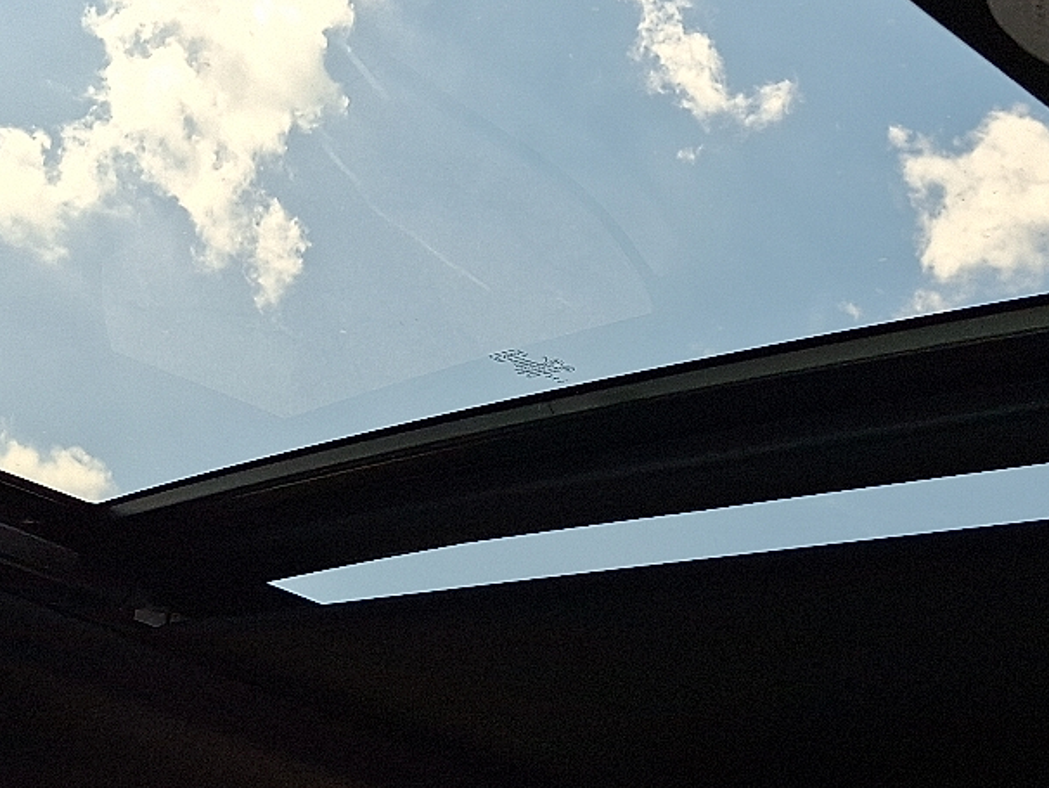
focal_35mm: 66
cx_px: 524
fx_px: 2001
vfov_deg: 22.0
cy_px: 152
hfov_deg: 29.4
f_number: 1.8
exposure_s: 1/196
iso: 25
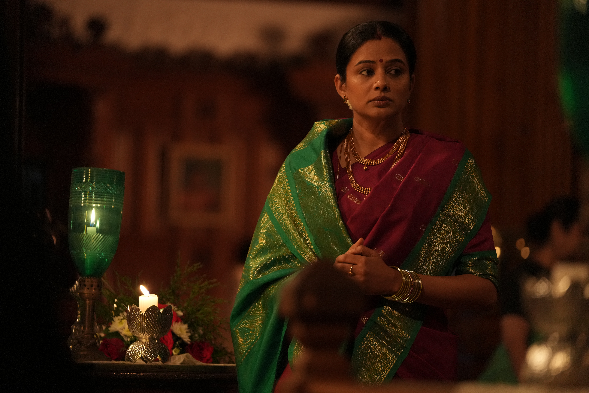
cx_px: 294
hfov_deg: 14.3
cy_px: 196
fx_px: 2339
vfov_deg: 9.6
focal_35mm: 143
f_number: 2.8
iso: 3200
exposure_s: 1/200
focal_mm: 143
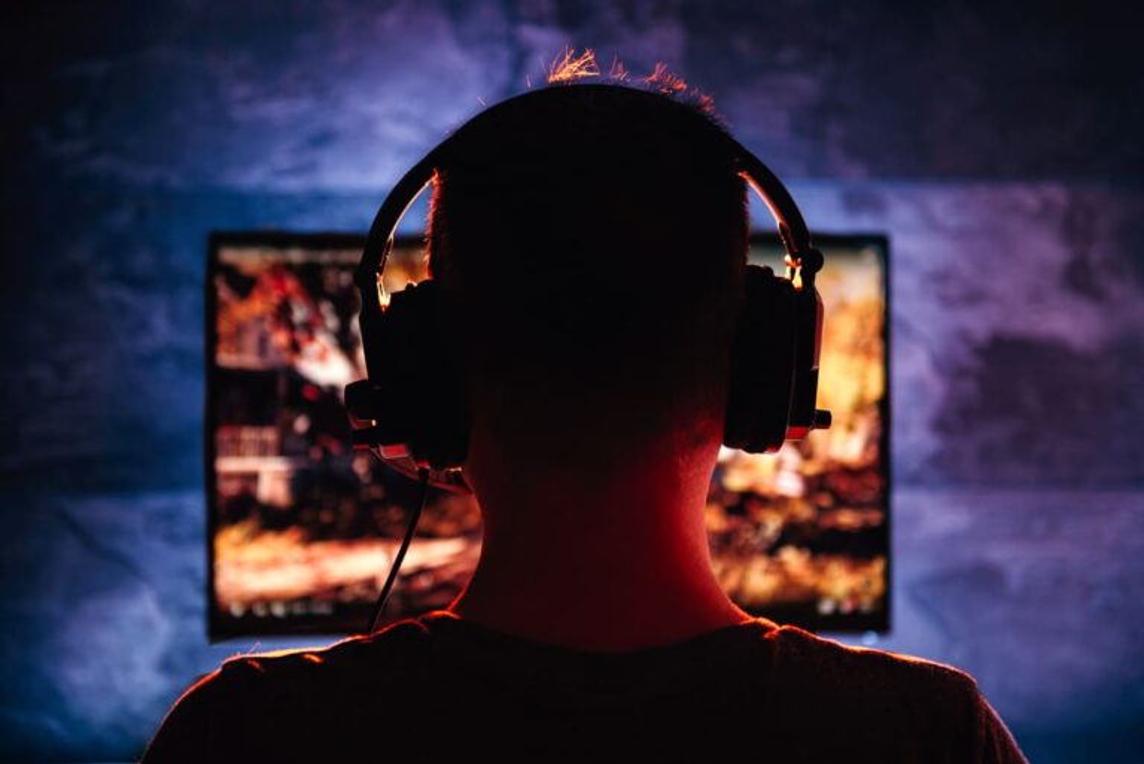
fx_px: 2226
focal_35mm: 70
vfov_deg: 19.5
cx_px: 572
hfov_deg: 28.8
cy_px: 382
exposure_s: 1/125
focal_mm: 70
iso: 320
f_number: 2.8
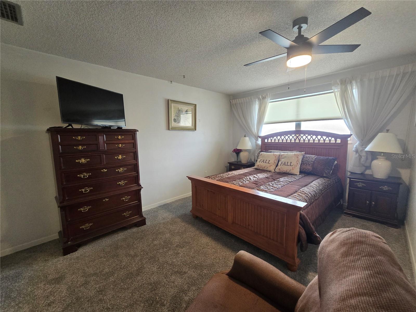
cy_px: 156
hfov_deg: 106.2
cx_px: 208
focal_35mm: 13
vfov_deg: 89.9
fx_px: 156
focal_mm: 2.2
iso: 320
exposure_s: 1/60
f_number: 2.2
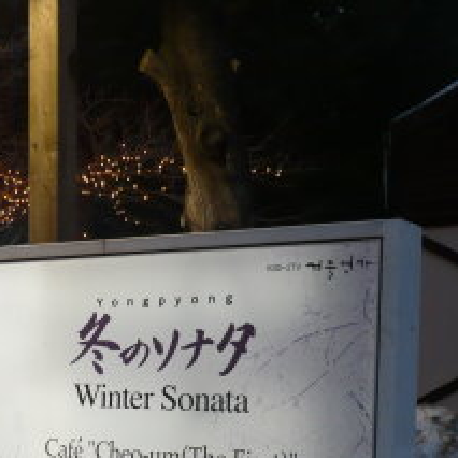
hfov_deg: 23.6
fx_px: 1063
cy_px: 392
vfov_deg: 23.8
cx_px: 41
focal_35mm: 71
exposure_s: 1/40
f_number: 2.8
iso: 100
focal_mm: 5.8
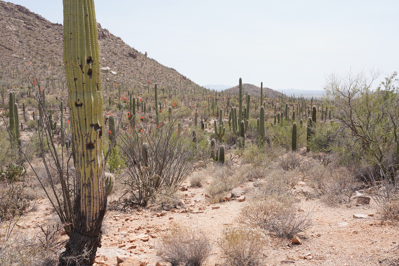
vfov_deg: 42.3
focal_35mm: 31
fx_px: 344
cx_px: 200
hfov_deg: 60.3
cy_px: 133
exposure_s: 1/80
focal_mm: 31
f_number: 14
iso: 100
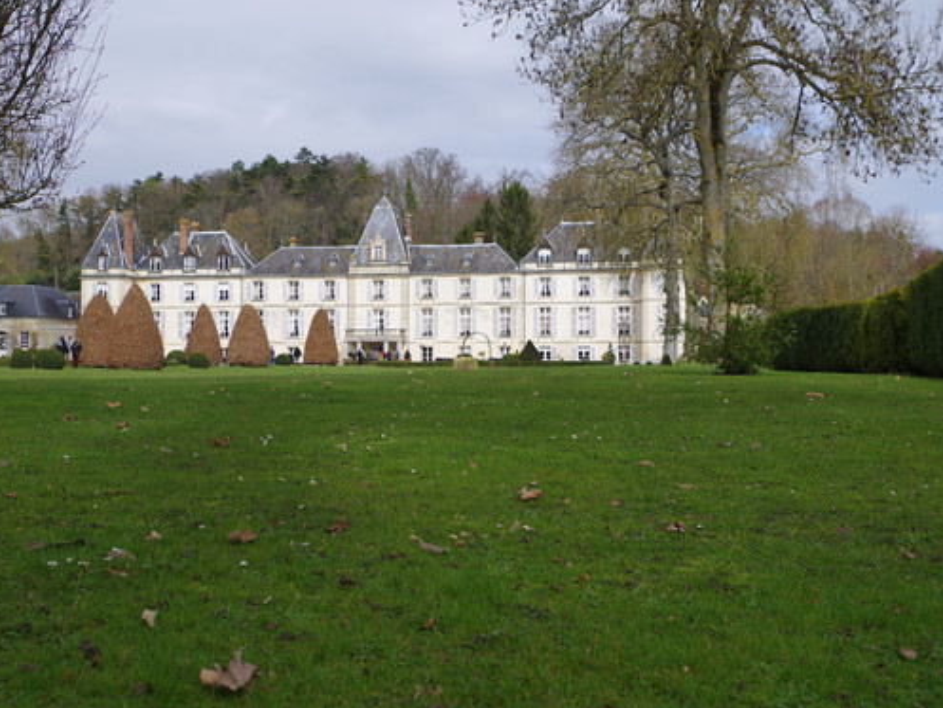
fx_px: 1144
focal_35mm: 42
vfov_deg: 34.3
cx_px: 412
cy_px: 323
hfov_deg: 44.7
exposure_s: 1/500
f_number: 5.6
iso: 100
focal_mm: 23.13
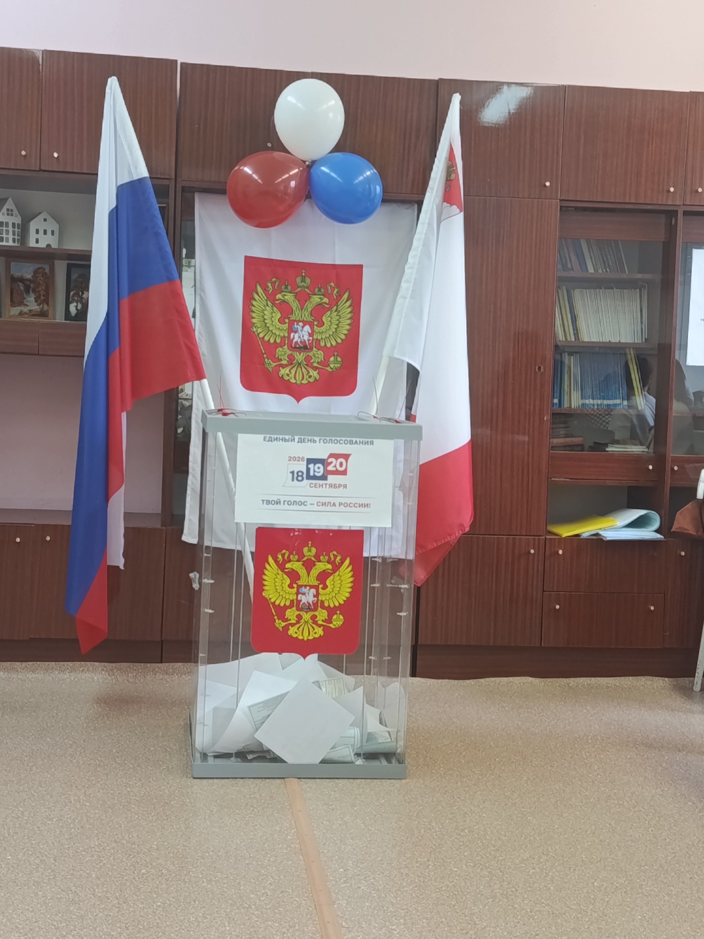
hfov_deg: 27.5
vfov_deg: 36.2
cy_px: 470
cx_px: 352
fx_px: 1437
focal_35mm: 53
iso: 664
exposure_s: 1/50
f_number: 1.7
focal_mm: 5.24
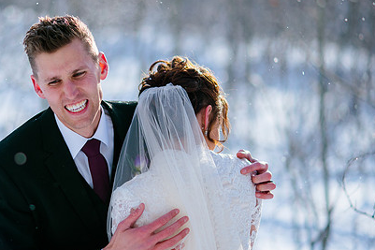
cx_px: 127
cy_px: 123
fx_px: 1583
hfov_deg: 13.5
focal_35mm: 152
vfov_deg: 9.0
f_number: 2
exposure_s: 1/2000
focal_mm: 105
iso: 125
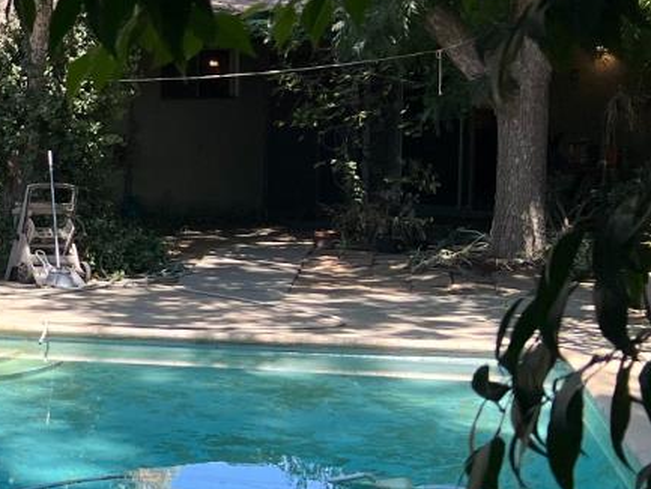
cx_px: -409
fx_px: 1693
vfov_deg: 16.4
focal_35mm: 90
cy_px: 244
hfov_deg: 18.5
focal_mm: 5.7
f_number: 1.5
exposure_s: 1/1000
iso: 50
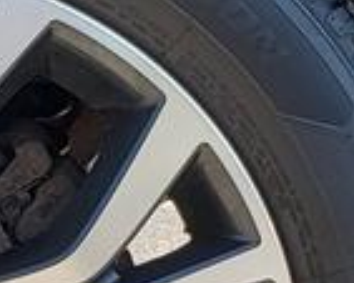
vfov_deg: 12.9
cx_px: -166
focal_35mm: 115
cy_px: 396
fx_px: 1206
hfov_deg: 15.5
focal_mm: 4.3
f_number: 2.4
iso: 50
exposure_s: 1/327
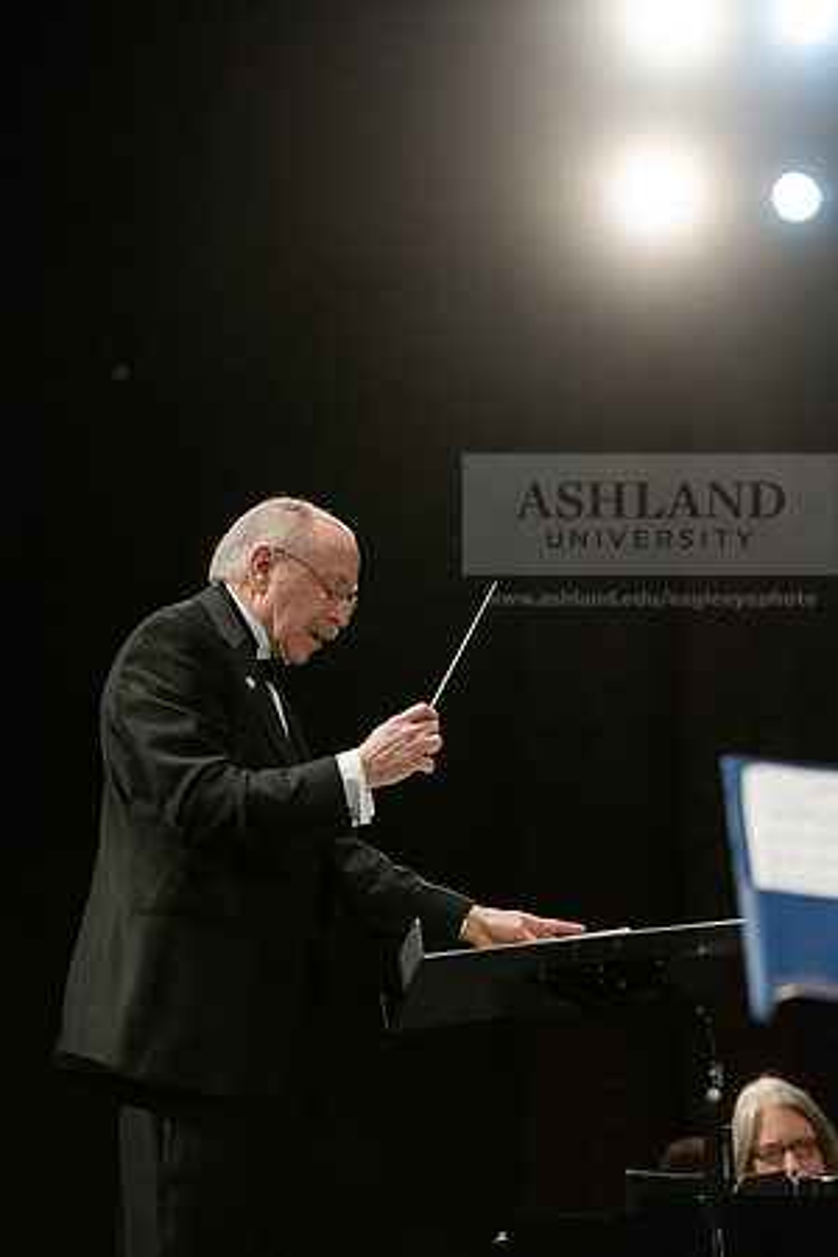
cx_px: 419
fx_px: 5761
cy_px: 628
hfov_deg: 8.3
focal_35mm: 165
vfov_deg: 12.5
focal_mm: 165
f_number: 4.5
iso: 5000
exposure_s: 1/200
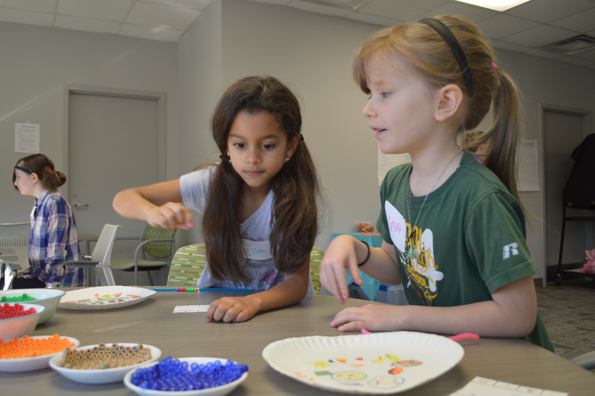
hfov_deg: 57.3
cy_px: 198
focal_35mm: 33
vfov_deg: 39.9
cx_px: 298
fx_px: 545
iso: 400
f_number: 4
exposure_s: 1/60
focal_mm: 22
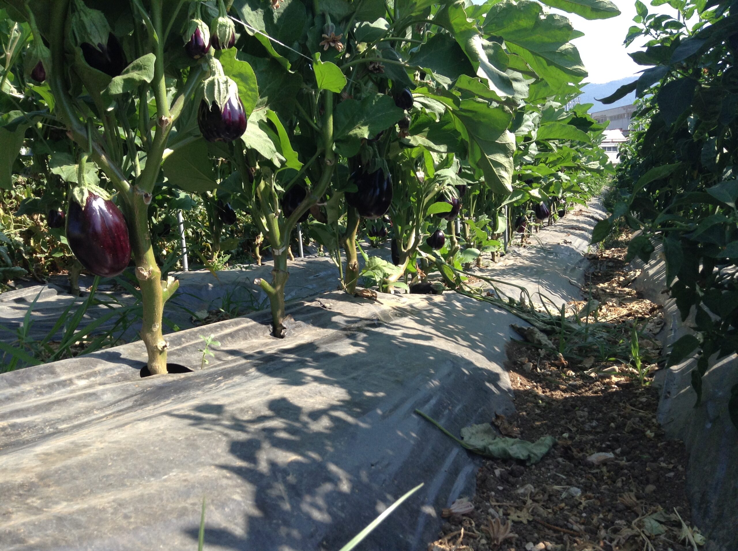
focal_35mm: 33
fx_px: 702
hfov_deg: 55.4
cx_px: 369
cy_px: 276
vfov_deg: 42.8
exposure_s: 1/452
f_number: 2.4
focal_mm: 3.3
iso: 25
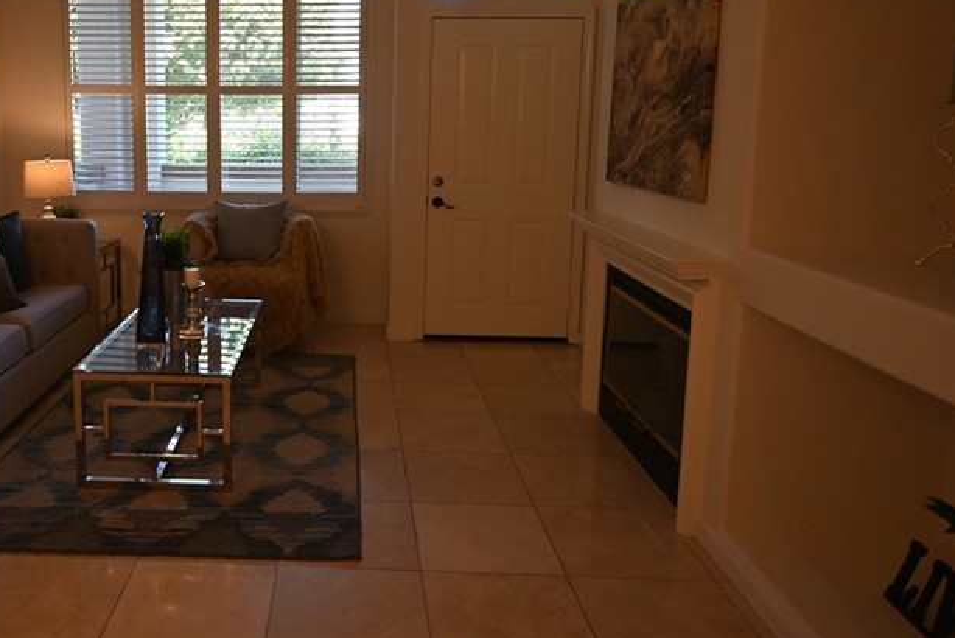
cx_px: 305
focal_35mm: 30
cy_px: 217
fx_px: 796
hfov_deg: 60.2
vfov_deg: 43.1
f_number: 3.5
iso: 500
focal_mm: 12
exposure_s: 1/125
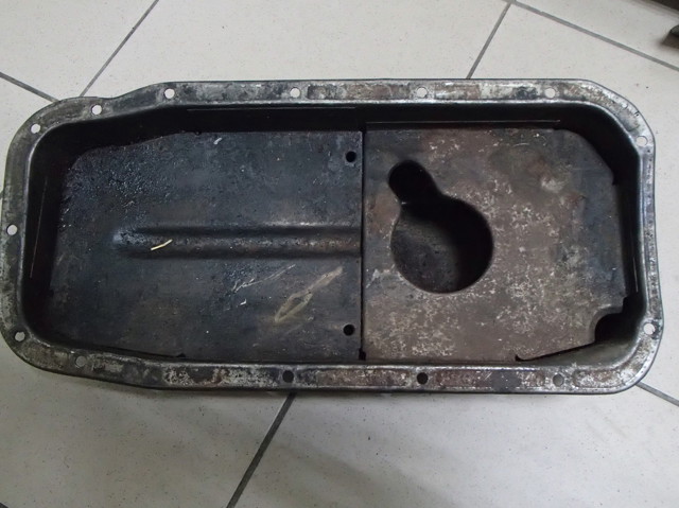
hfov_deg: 50.2
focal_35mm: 37
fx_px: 725
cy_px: 254
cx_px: 340
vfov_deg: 38.6
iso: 1600
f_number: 4.7
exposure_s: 1/15
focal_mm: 6.64
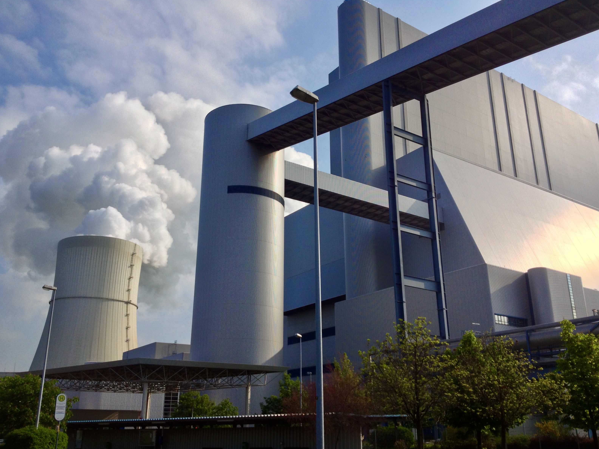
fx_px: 623
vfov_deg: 39.7
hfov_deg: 51.3
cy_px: 223
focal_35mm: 36
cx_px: 305
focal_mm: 4.28
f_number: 2.4
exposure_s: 1/2304
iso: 50
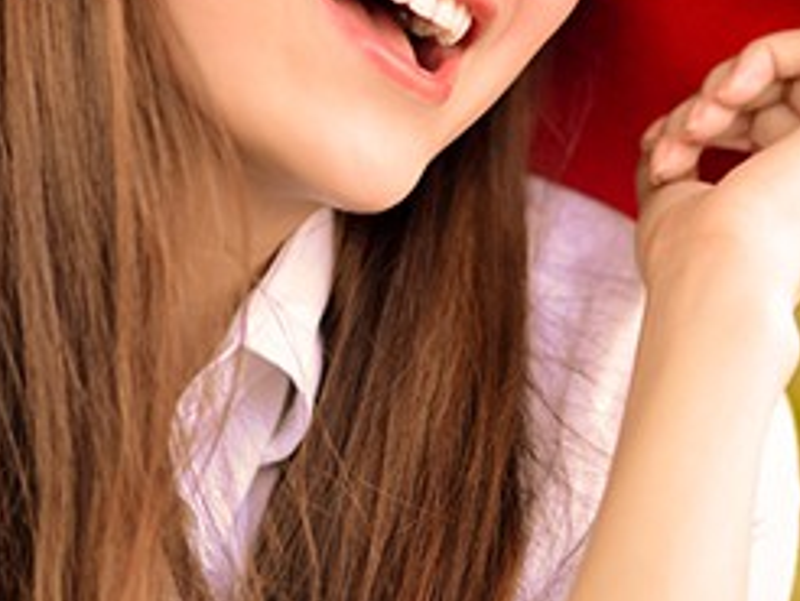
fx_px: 4604
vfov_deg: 7.5
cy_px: 185
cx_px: 553
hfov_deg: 9.9
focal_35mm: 199
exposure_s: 1/400
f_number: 2
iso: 160
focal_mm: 85
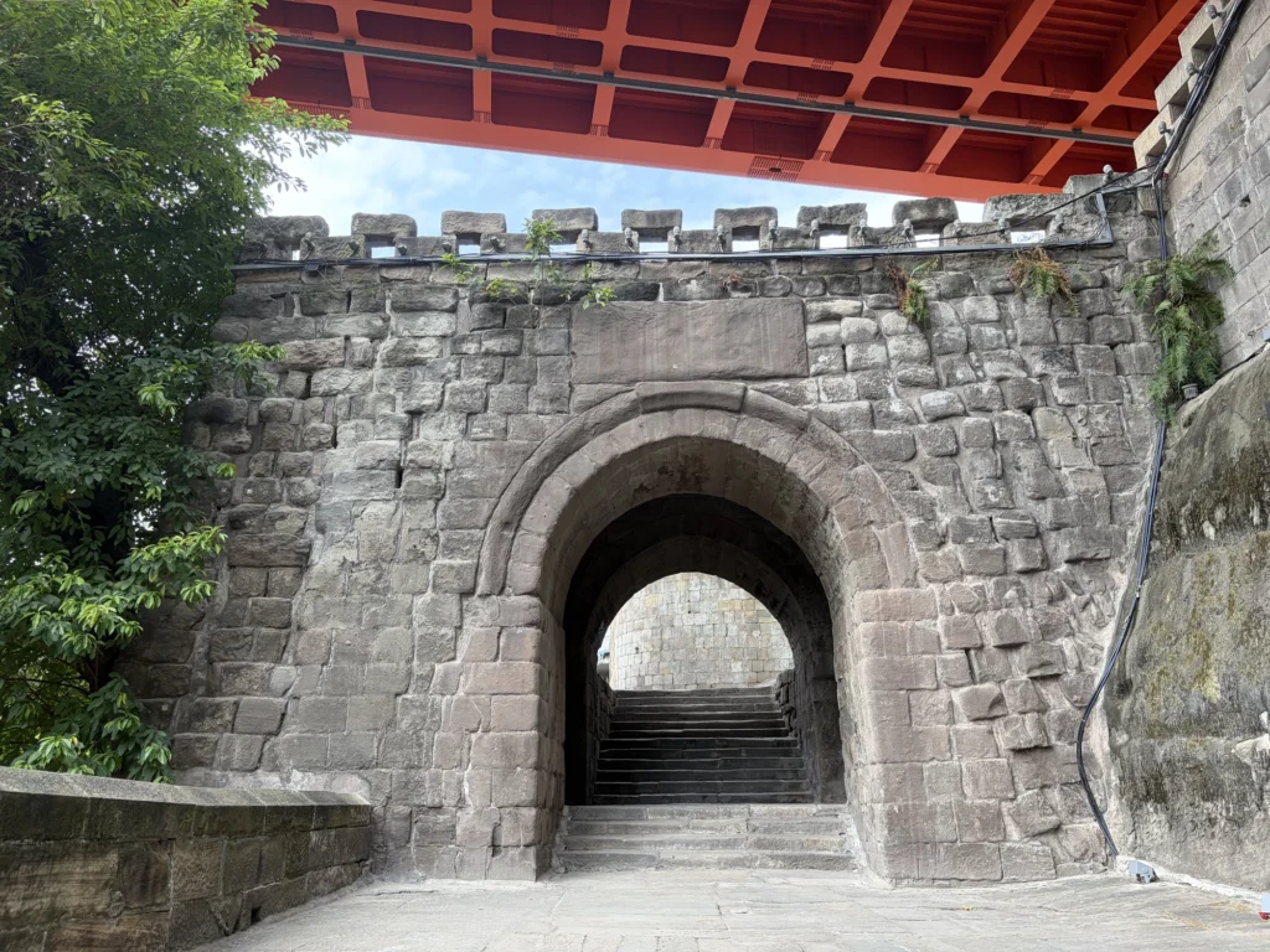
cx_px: 635
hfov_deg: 67.3
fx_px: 954
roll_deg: -1.1
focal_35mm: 26
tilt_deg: +20.8
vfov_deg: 53.1
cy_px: 476
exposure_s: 1/404
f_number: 1.6
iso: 64
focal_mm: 5.96
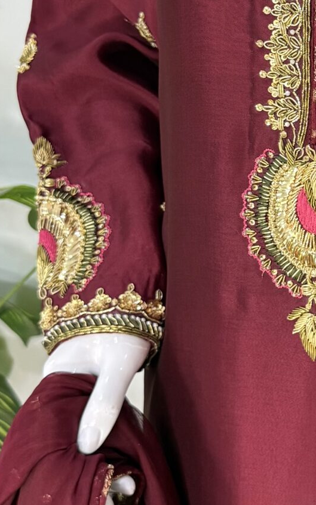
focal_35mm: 77
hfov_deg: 16.0
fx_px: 1061
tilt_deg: -18.3
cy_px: 189
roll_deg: -0.7
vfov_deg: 26.7
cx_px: 424
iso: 250
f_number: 1.78
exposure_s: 1/50
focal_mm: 6.76
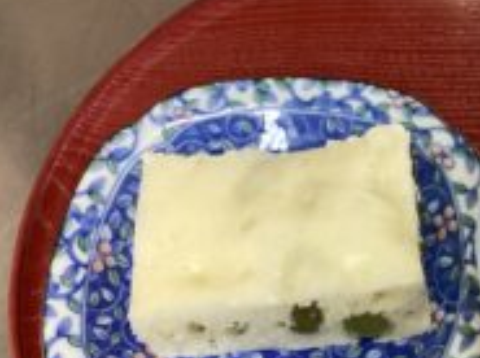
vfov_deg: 23.0
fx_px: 872
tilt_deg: -64.1
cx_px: 432
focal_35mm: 63
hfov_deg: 29.5
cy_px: 263
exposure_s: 1/60
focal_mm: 3.3
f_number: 2.4
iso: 250
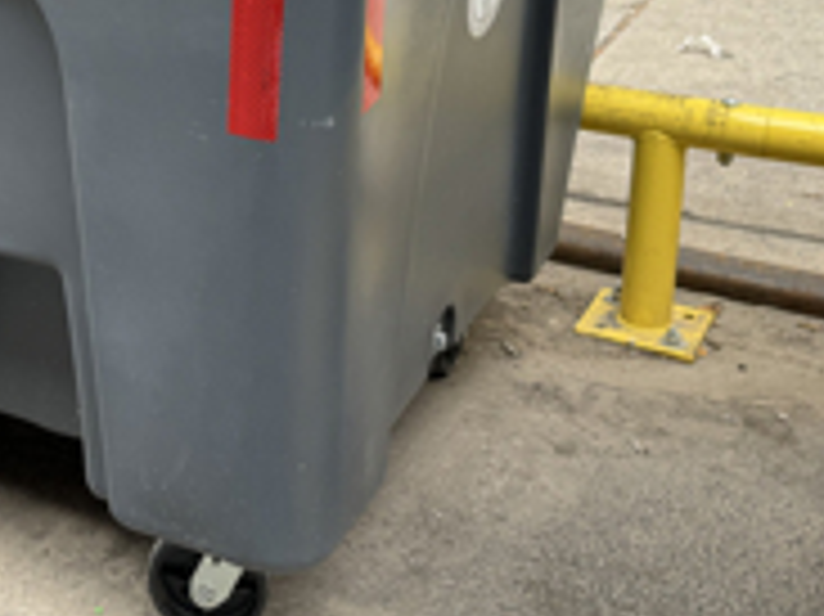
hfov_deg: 34.2
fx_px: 1261
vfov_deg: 26.3
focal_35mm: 53
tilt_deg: -14.0
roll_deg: +1.7
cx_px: 86
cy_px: 29
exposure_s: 1/349
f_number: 1.78
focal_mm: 6.86
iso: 80
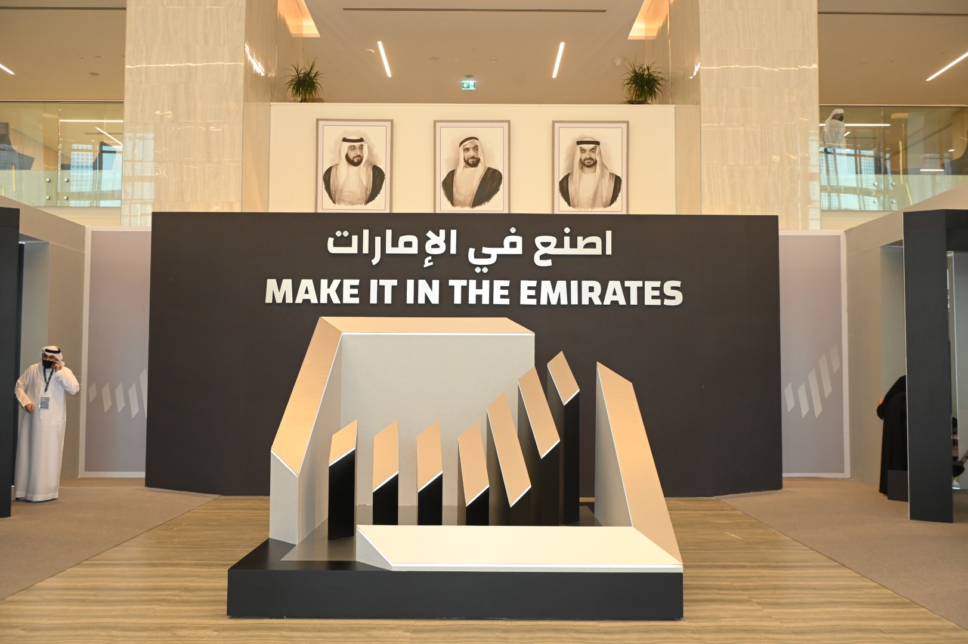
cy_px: 322
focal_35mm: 32
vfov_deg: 41.1
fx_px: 860
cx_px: 484
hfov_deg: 58.7
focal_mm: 32
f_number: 5
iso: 2000
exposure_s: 1/200
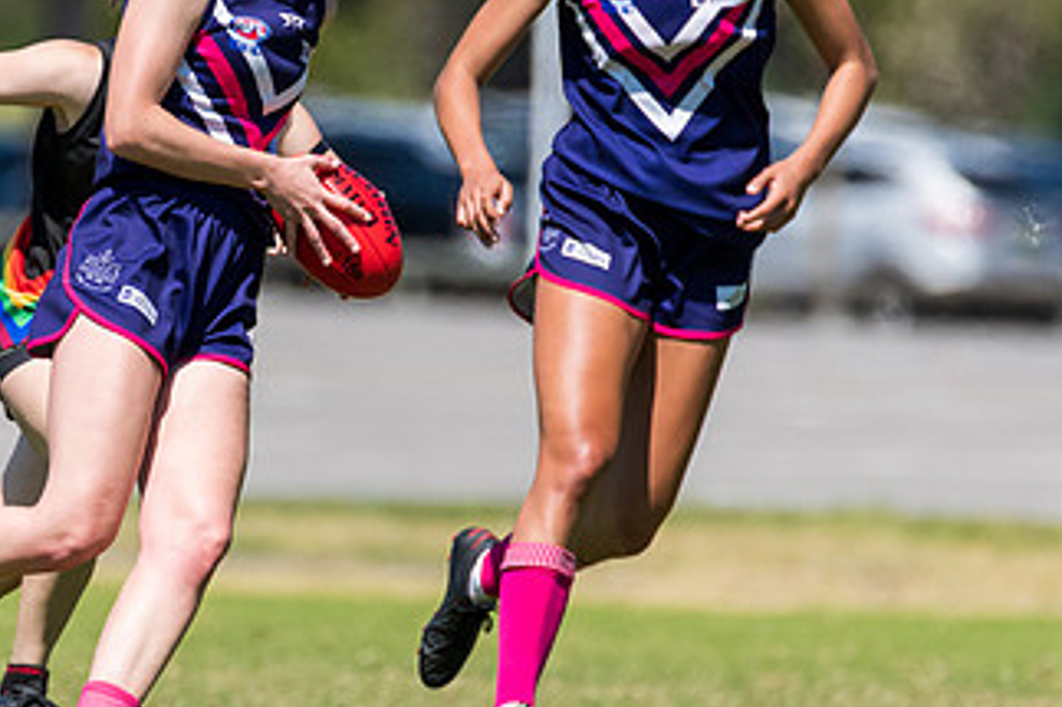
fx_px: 41542
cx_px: 217
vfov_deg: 1.0
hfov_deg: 1.5
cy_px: 459
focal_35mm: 1409
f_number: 6.3
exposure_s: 1/2500
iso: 800
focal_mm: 600
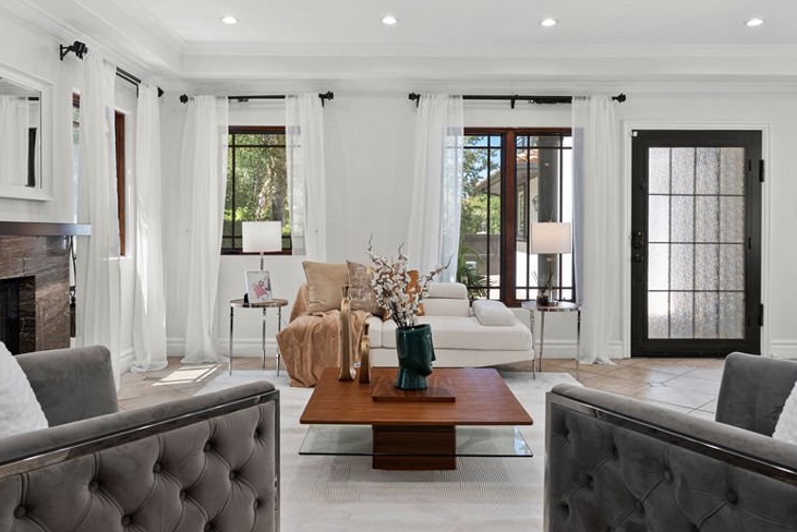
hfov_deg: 65.4
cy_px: 235
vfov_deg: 46.4
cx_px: 379
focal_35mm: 28
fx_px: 620
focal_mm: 20
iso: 250
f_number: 8
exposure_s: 1/6
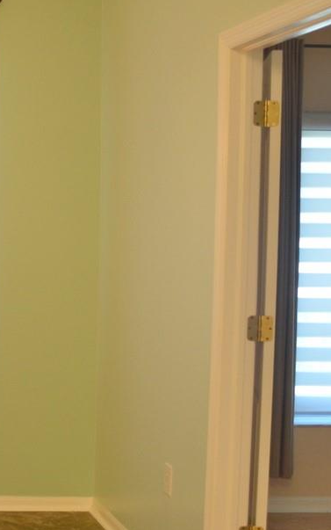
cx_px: -221
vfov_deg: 28.2
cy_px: 291
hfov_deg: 15.8
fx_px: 1053
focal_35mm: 73
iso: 400
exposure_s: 1/50
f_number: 3.5
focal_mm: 18
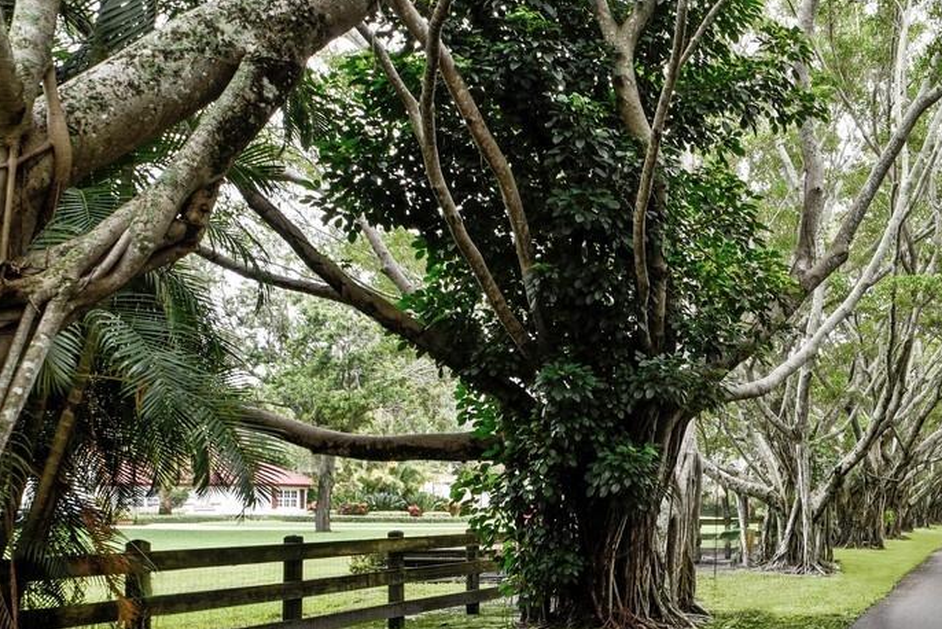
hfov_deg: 35.5
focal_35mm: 49
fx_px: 1283
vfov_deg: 26.9
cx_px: 989
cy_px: 527
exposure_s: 1/30
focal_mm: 21
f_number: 11
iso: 200
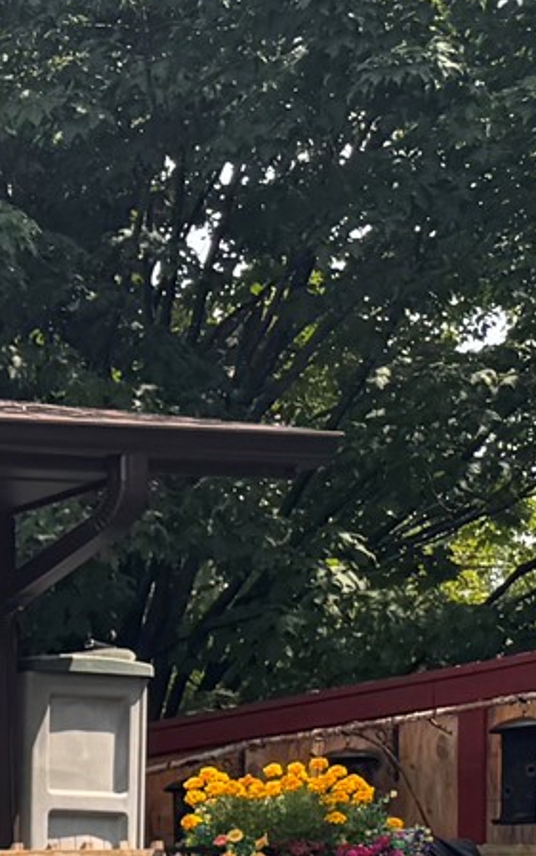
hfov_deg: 8.7
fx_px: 2709
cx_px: -1213
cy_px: 1253
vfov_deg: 16.5
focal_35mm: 116
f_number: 1.78
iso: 80
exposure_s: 1/2174
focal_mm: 6.76
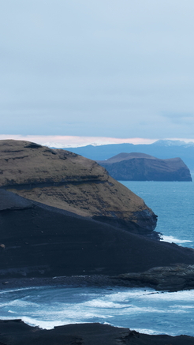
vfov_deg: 16.1
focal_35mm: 133
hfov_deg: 9.1
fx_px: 1216
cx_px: 203
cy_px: 192
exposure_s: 1/80
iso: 400
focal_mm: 25.7
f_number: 4.5
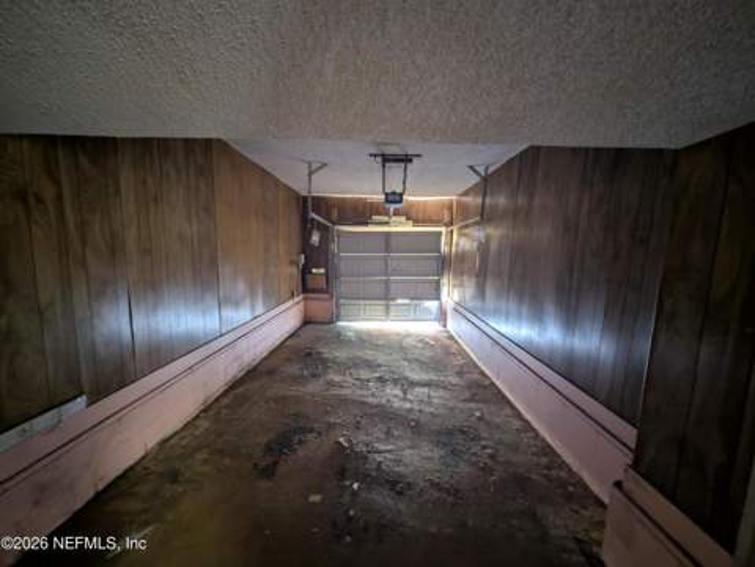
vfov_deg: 89.9
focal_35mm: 13
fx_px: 284
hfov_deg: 106.2
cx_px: 378
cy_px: 284
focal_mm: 1.95
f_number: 2.2
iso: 272
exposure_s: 1/6.21
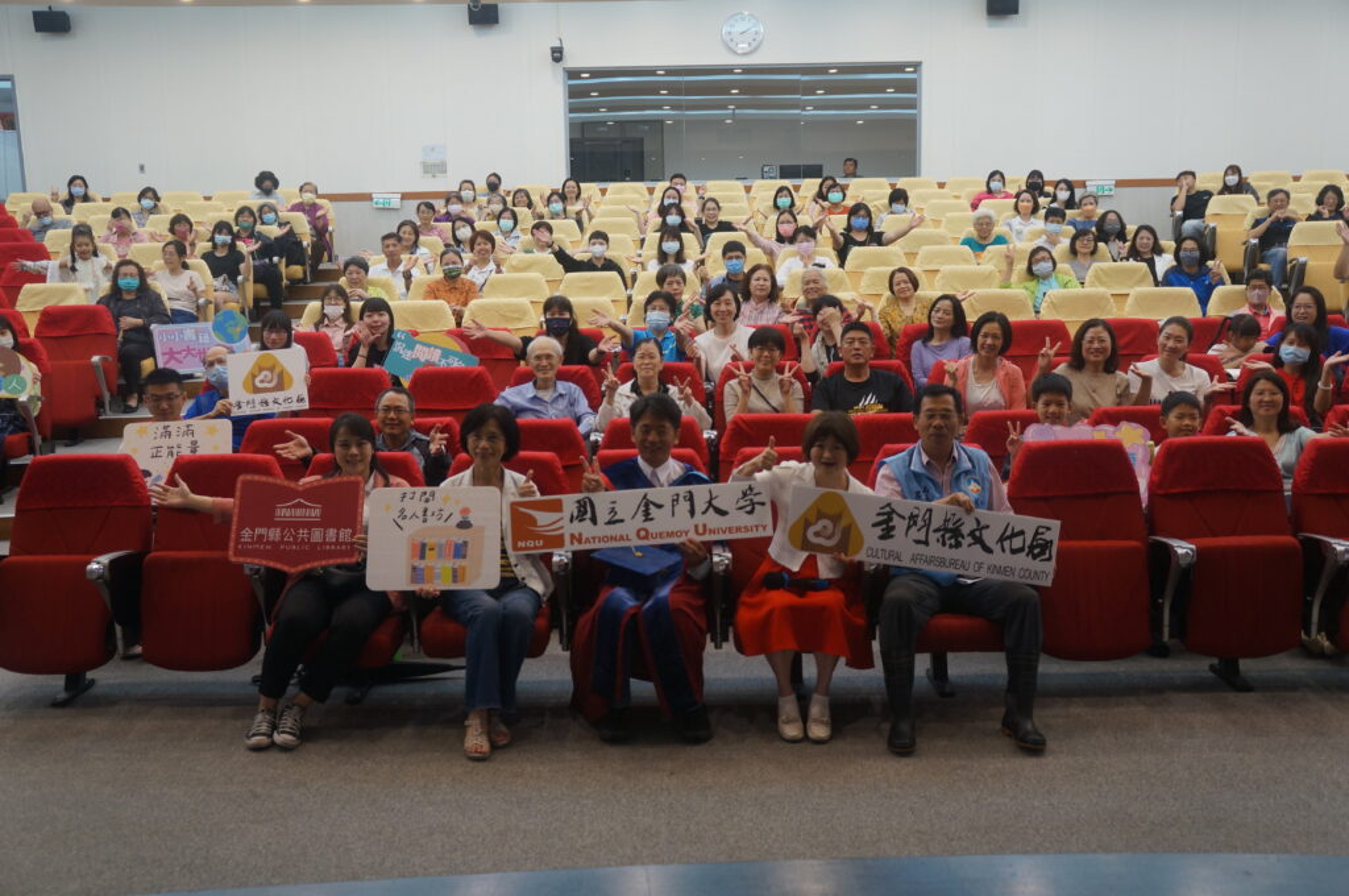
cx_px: 674
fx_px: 1291
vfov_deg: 38.3
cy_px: 448
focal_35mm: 34
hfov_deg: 55.2
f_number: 4
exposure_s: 1/60
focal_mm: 23
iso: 400
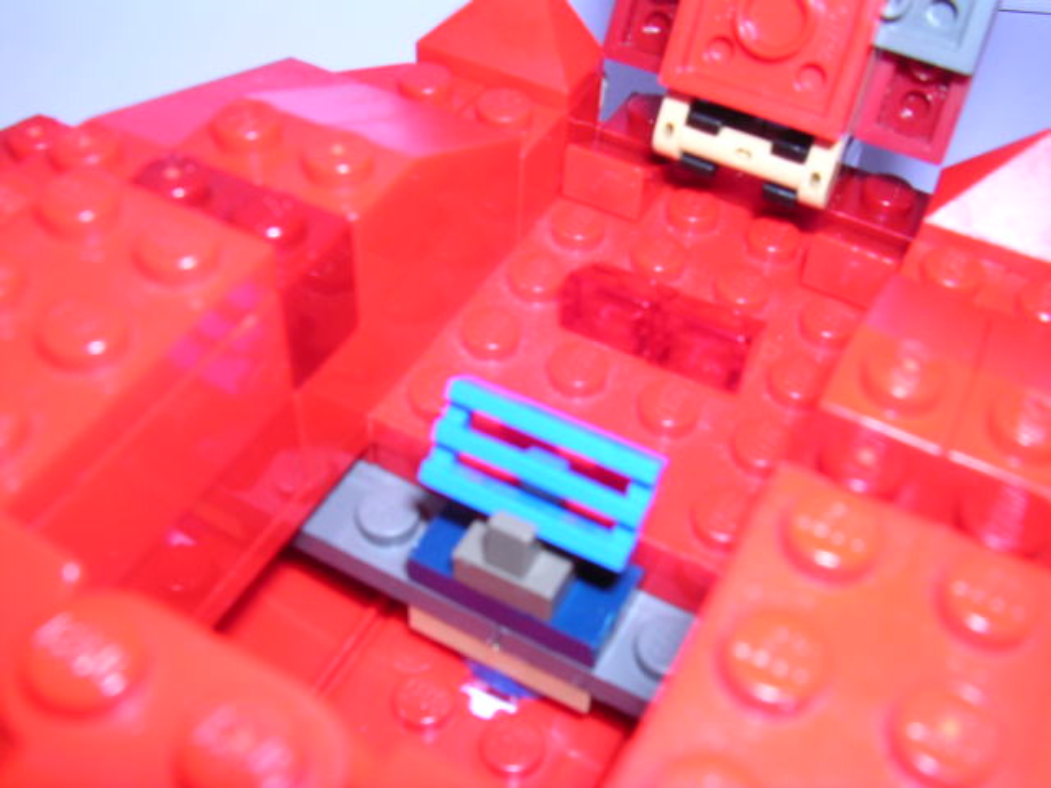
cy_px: 394
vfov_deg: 37.7
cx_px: 526
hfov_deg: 49.0
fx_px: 1154
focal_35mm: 38
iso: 100
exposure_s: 1/60.1
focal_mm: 5.8
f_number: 5.6
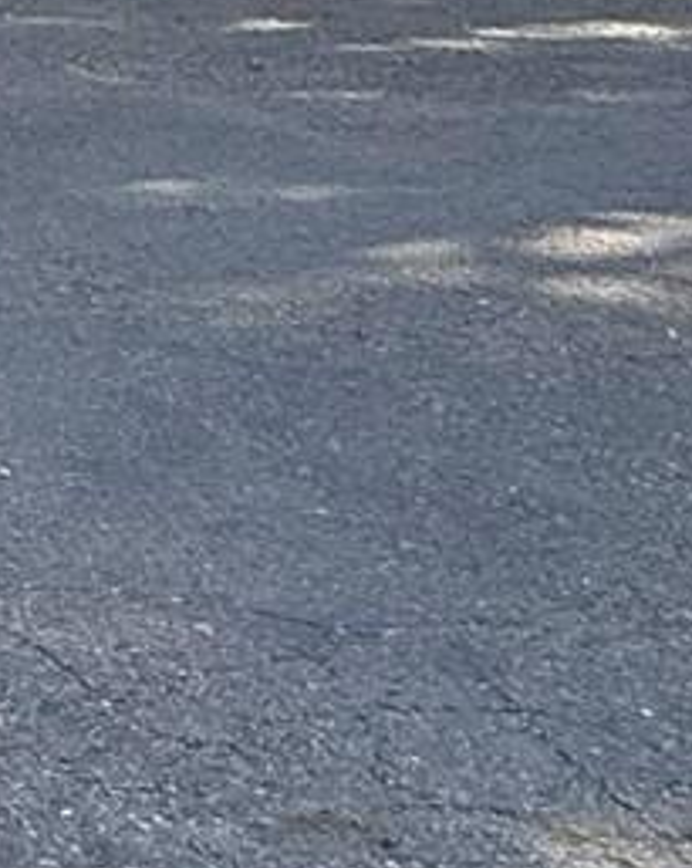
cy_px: -486
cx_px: -1124
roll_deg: -0.4
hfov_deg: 11.1
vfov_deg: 16.0
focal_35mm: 109
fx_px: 2795
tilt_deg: +2.3
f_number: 2.2
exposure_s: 1/1105
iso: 50
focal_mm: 2.22
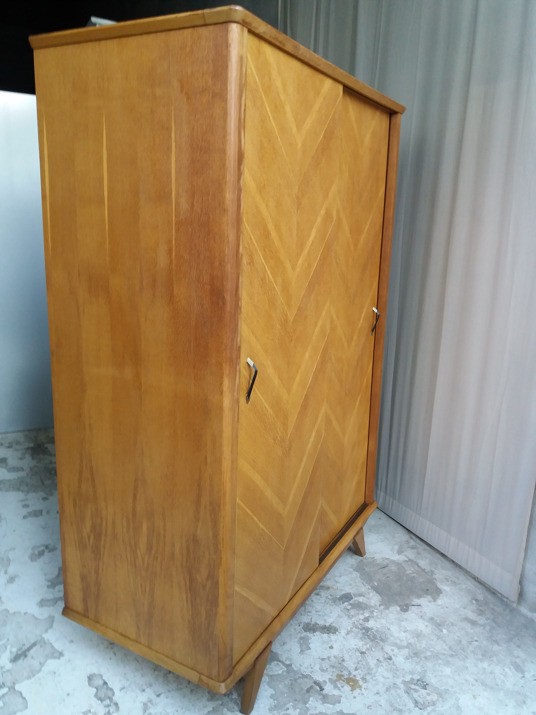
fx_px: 578
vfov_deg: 63.4
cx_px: 268
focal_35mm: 28
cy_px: 358
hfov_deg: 49.7
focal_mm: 3.7
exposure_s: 1/25
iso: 160
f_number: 1.9
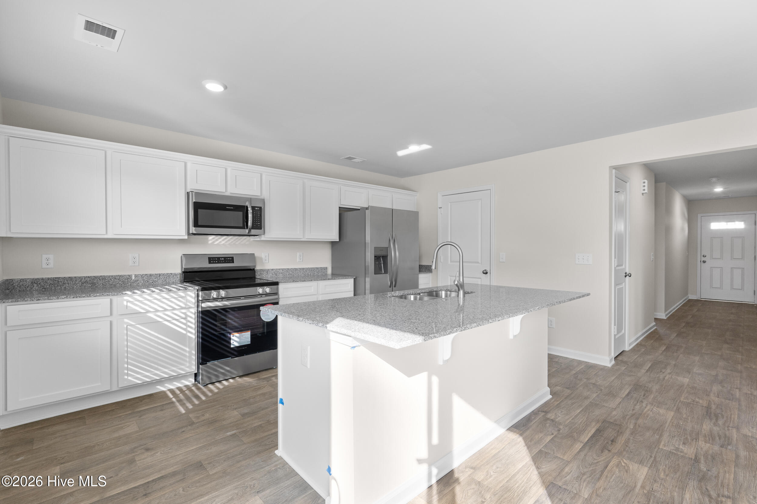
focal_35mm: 16
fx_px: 347
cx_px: 378
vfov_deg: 72.1
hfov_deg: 95.0
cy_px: 252
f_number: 6.3
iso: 200
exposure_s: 1/13
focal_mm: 11
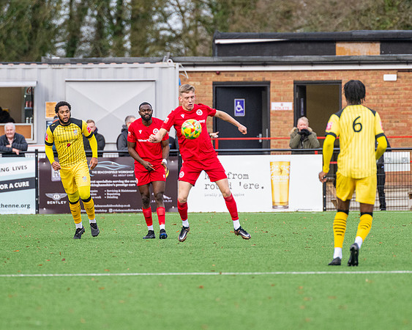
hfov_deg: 3.9
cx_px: 138
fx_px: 6045
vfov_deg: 3.1
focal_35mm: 496
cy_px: 146
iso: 800
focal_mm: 280
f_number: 4
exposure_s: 1/1600
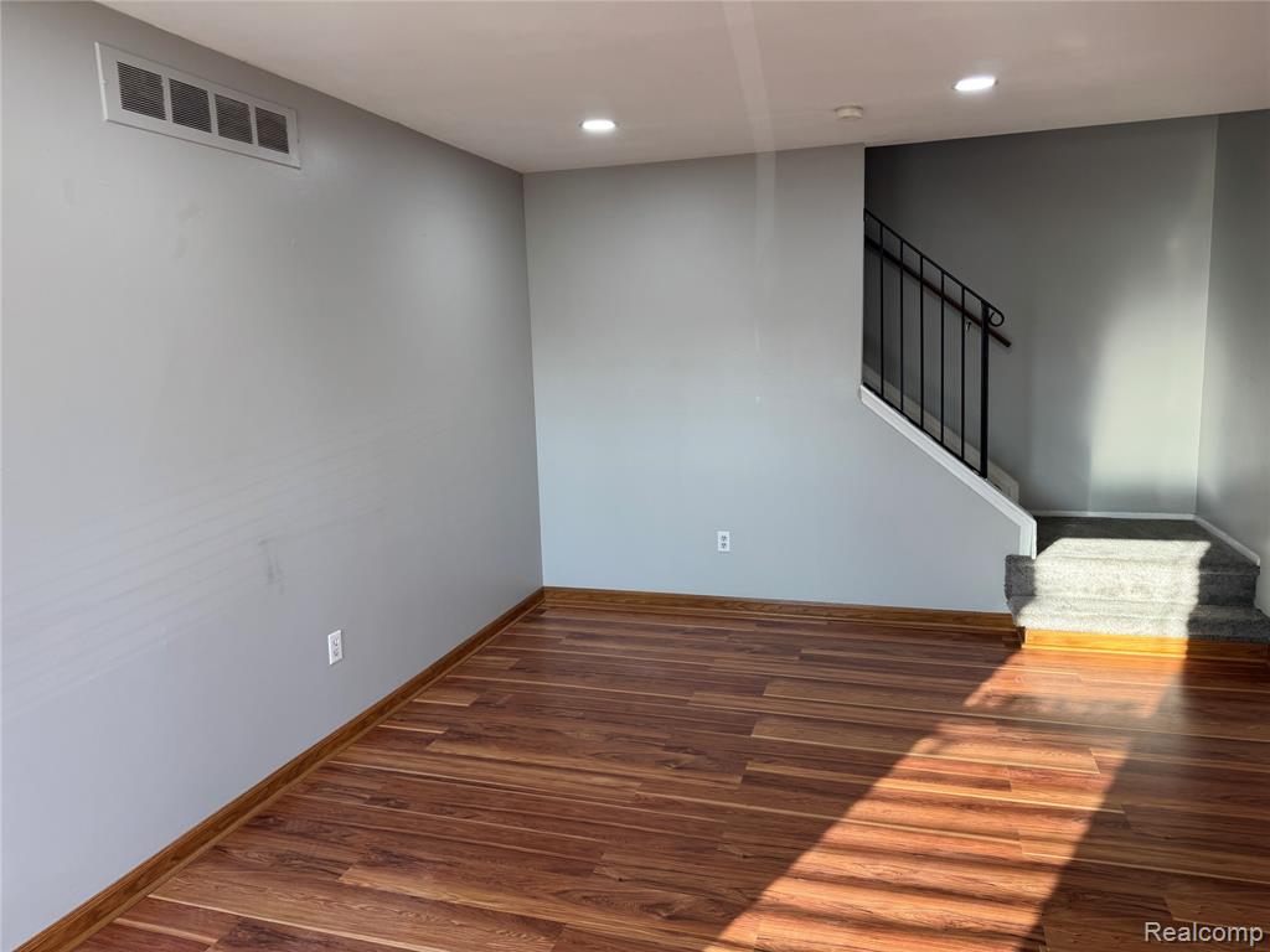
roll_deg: +1.8
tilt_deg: -8.5
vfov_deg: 56.8
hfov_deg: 71.6
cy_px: 476
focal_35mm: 24
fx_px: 881
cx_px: 635
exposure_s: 1/120
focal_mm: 6.76
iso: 100
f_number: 1.78
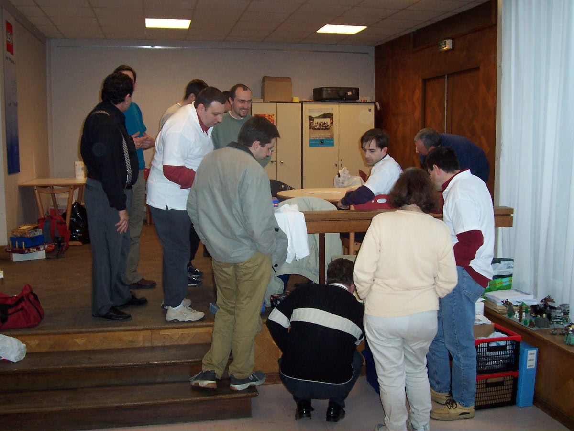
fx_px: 614
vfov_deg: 38.7
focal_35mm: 37
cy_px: 216
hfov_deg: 50.1
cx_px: 287
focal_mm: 5.6
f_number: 2.8
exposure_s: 1/60
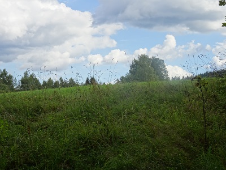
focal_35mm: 68
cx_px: 113
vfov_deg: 21.6
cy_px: 85
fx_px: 444
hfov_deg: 28.6
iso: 80
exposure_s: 1/250
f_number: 4.5
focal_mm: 11.66
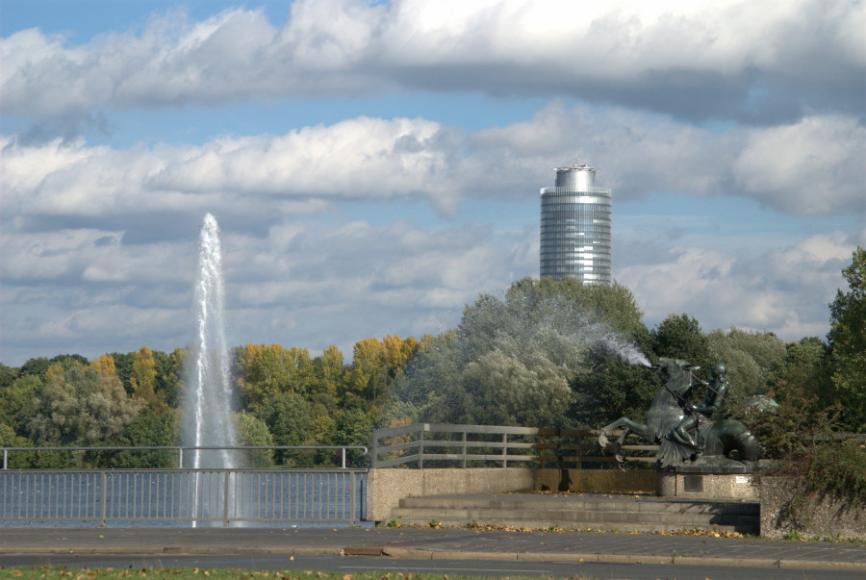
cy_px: 290
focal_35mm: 128
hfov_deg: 16.0
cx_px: 433
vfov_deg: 10.8
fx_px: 3072
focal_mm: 85
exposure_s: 1/1000
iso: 200
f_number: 8
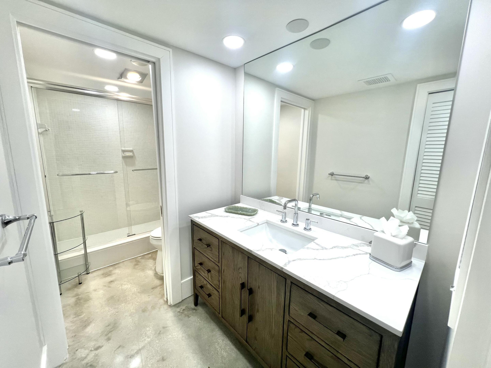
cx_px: 246
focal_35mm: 13
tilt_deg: -10.1
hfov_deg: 106.2
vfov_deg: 89.9
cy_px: 184
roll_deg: -1.1
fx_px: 184
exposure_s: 1/120
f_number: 1.8
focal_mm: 1.57
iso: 50
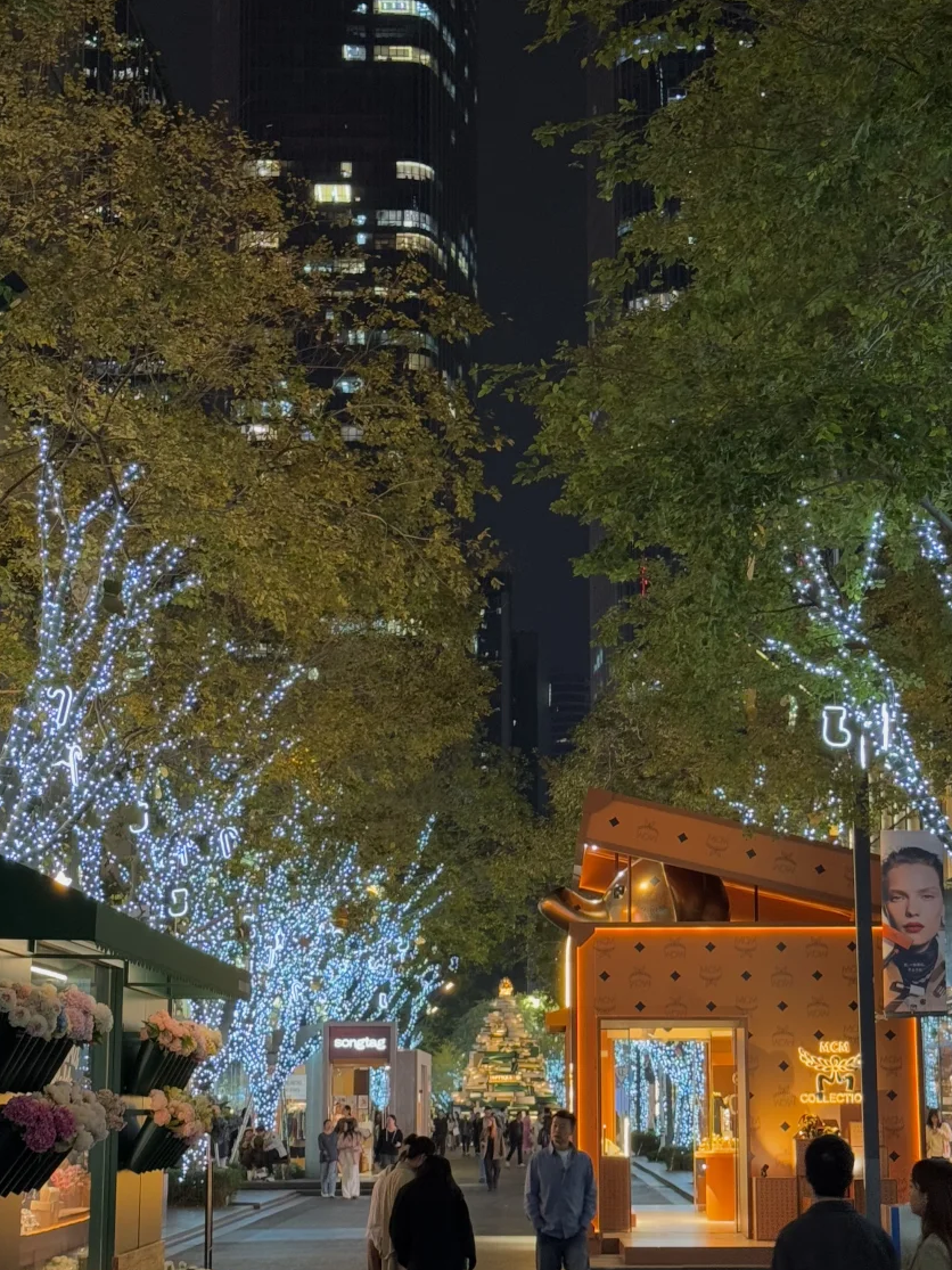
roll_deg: +0.2
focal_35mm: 62
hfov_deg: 23.6
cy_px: 777
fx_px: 2274
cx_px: 565
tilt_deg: +8.9
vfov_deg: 31.1
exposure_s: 1/60
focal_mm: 6.76
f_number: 1.78
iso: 250
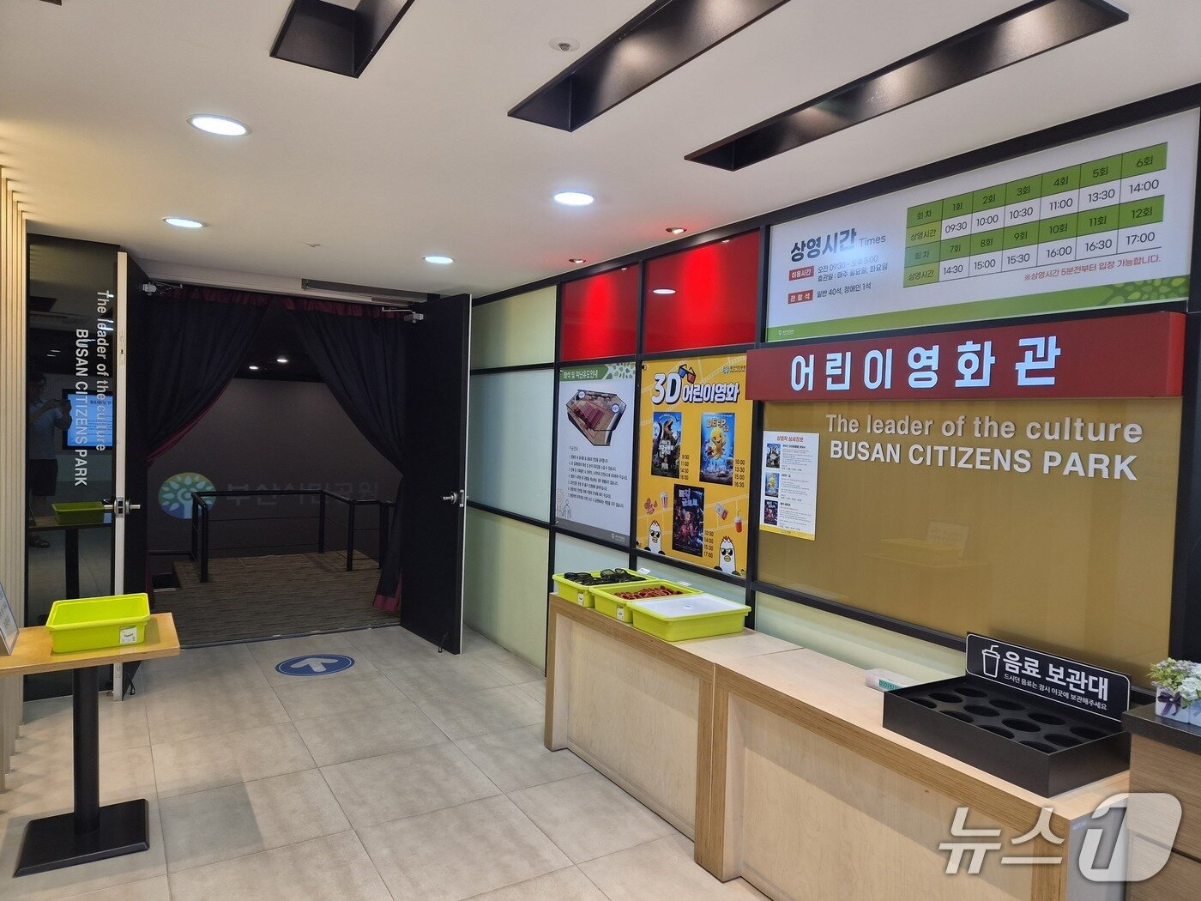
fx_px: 798
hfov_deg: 73.9
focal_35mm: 23
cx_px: 600
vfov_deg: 58.9
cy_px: 450
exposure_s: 1/120
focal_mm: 5.4
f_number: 1.8
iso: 160
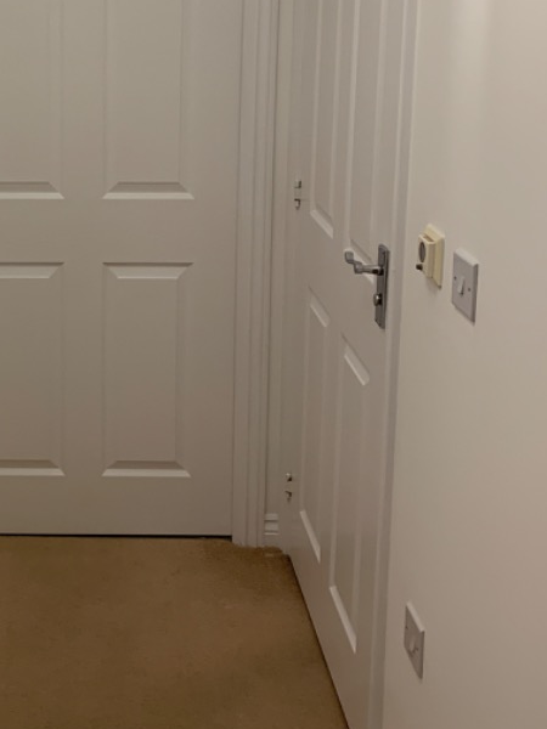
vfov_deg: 35.9
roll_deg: +0.2
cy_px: 171
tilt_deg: -9.9
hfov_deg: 27.0
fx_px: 1096
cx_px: 51
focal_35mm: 52
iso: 64
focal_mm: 4.25
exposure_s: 1/50
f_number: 1.8
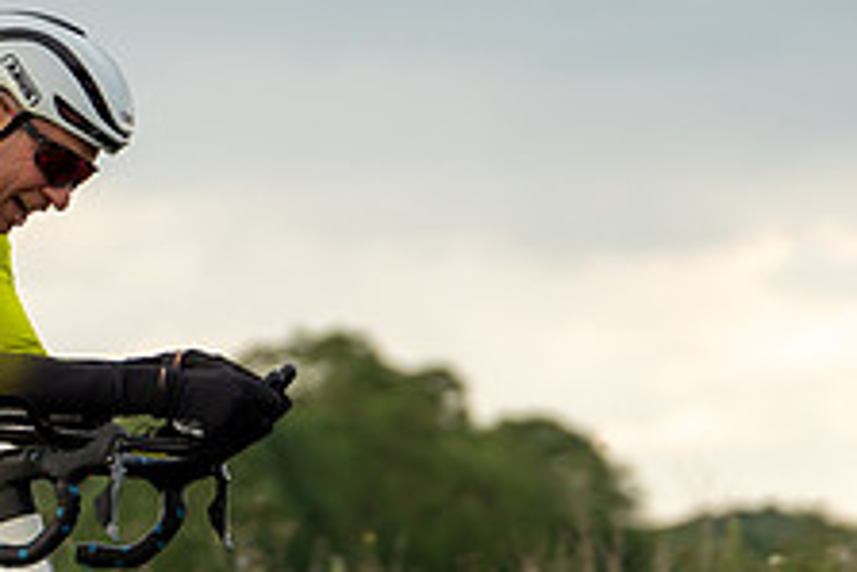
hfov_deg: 5.8
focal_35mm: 352
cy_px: 179
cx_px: -153
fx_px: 8385
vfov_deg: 3.9
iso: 250
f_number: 3.2
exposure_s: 1/500
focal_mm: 98
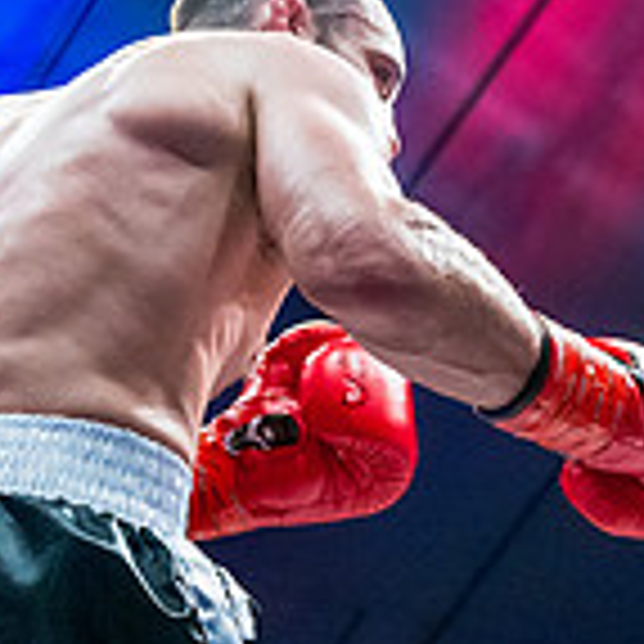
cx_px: 534
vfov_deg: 14.1
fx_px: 2589
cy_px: 515
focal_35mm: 123
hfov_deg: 14.1
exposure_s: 1/1000
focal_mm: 31
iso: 4000
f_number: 4
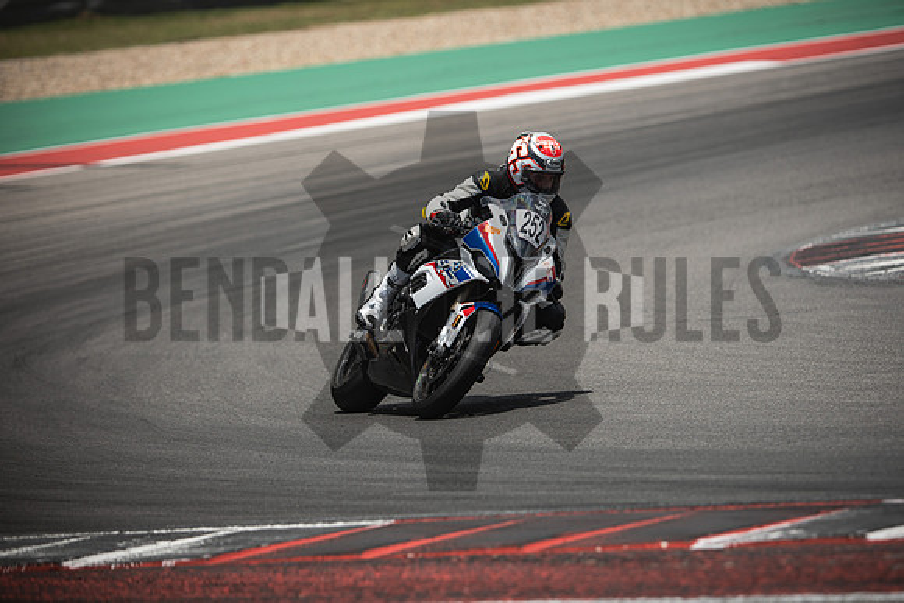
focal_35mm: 300
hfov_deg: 6.9
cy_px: 302
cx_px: 452
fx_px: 7535
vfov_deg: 4.6
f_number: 2.8
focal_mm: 200
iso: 125
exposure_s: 1/2000
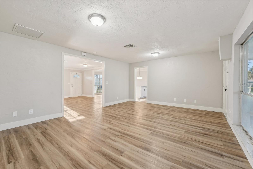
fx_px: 98
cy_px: 84
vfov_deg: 81.2
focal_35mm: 14
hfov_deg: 104.3
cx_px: 126
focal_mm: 14
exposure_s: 1/20
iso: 400
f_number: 8
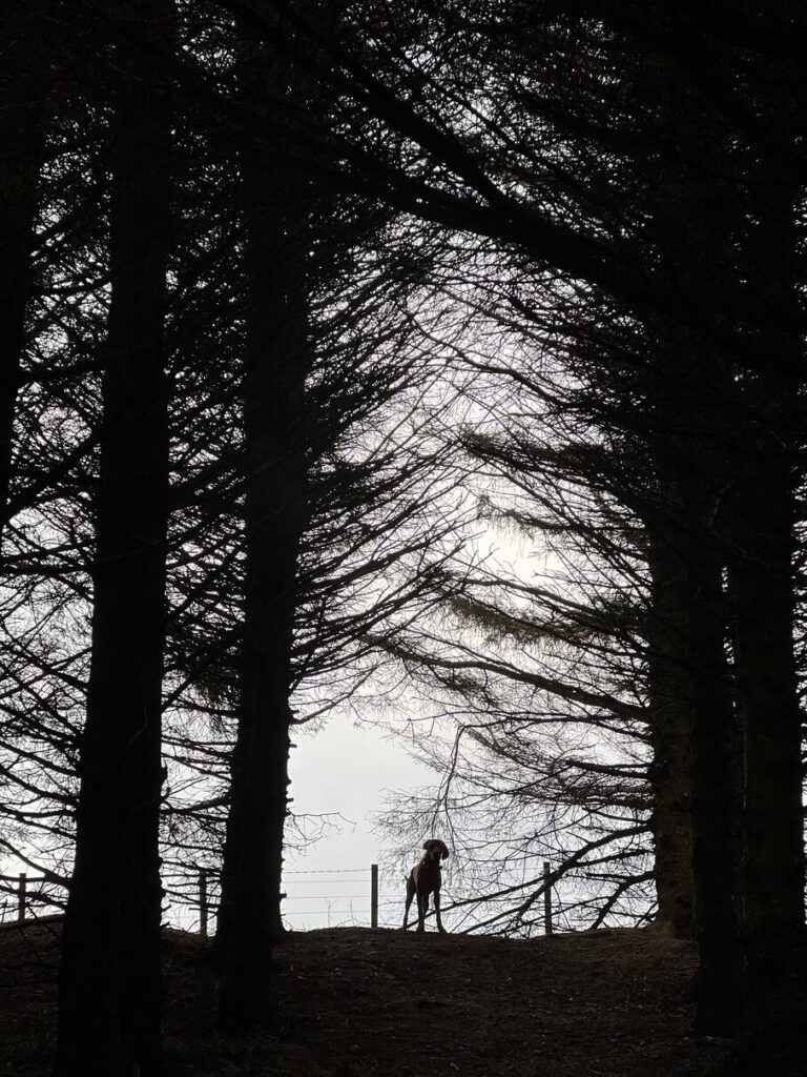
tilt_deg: +20.4
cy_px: 538
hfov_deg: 19.1
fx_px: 2393
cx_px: 404
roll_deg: +0.5
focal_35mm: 77
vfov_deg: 25.3
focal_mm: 9
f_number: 2.8
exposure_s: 1/121
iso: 32
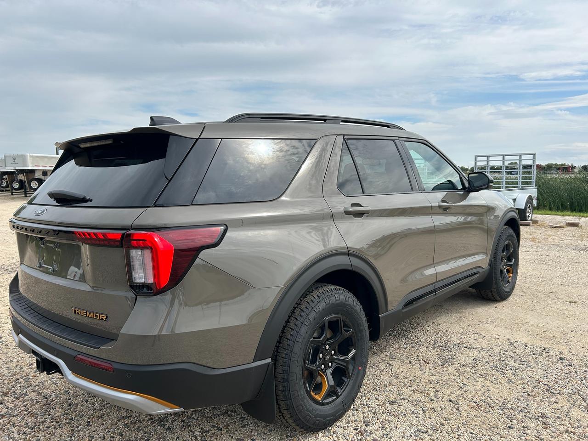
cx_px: 294
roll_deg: +1.2
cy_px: 220
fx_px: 442
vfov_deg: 53.1
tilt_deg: -5.5
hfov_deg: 67.3
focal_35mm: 26
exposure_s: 1/4115
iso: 50
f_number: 1.5
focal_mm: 5.7
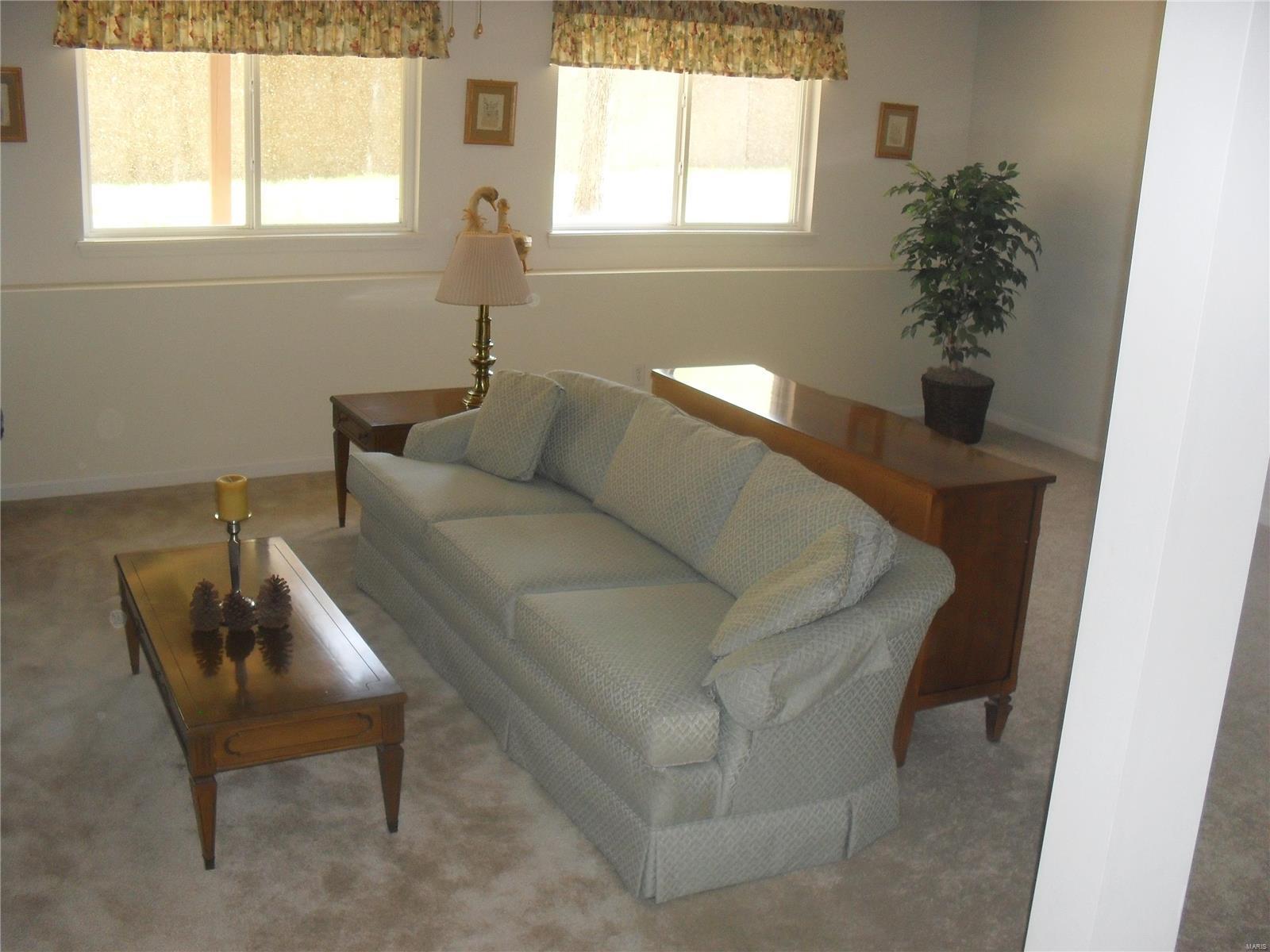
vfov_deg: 40.7
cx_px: 635
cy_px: 476
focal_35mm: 35
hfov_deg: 52.6
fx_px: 1284
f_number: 3.2
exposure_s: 1/45
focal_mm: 6.3
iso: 200
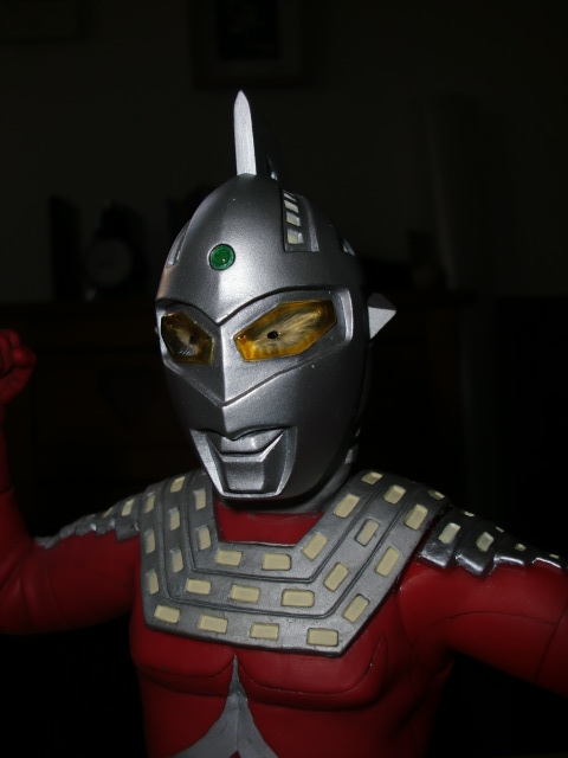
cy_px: 379
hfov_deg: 39.7
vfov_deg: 51.4
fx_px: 788
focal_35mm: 36
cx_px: 284
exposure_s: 1/30
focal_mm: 6.3
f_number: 7.9
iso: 64
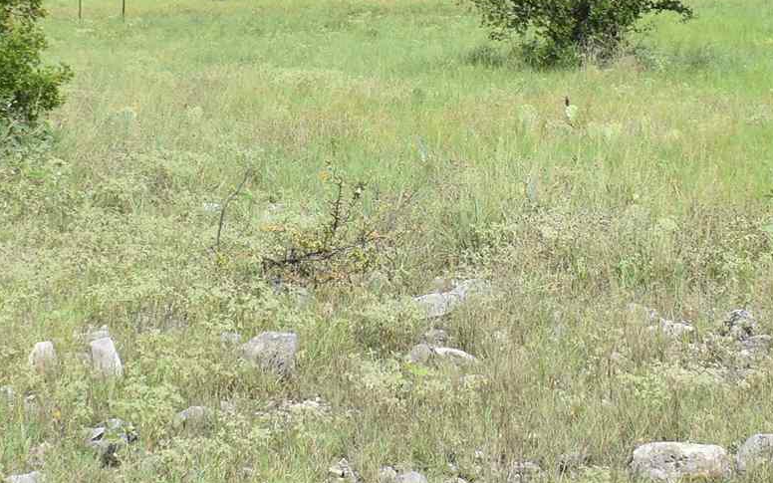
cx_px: 459
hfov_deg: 17.2
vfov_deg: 10.8
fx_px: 2549
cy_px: 135
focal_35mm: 121
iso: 200
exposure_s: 1/350
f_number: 9.5
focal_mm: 20
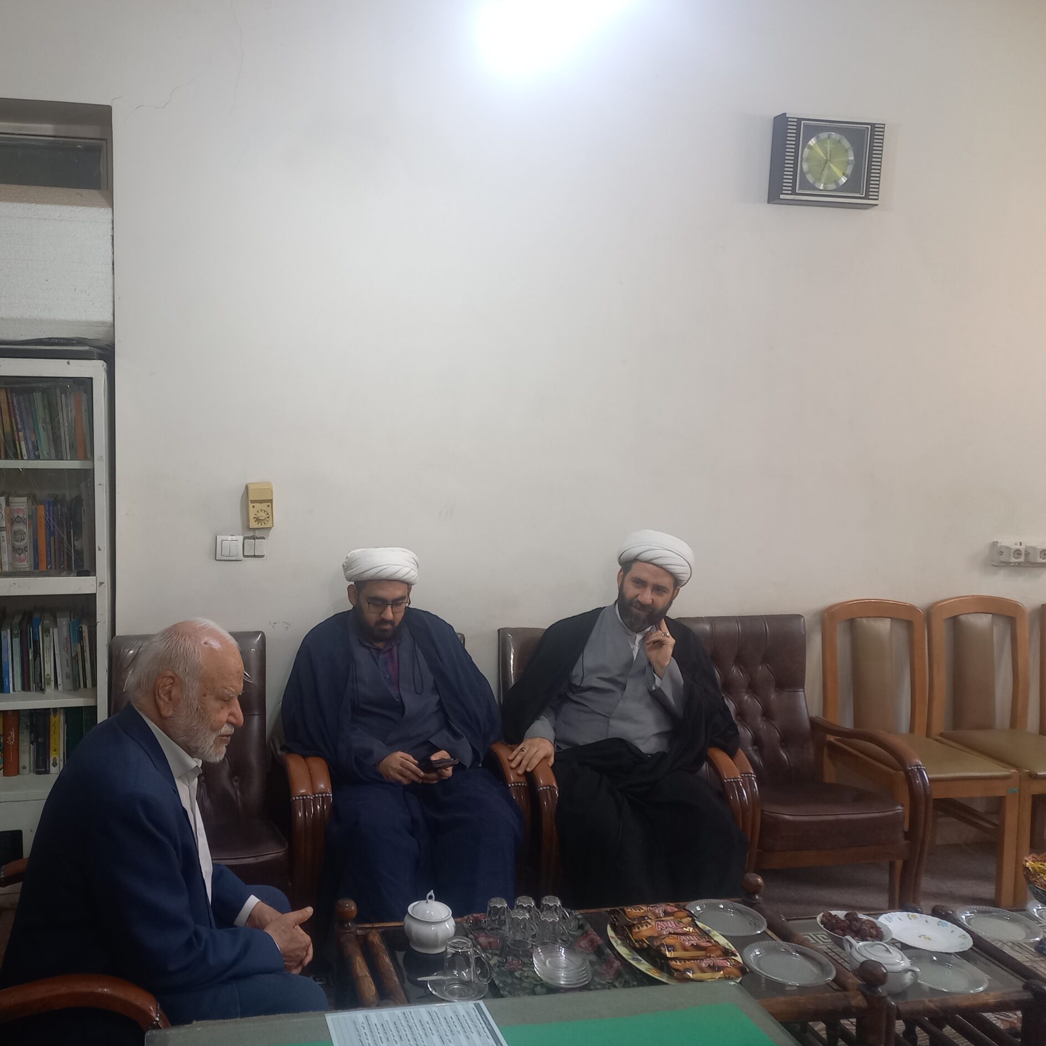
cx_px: 355
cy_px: 525
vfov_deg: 54.0
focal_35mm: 30
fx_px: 1026
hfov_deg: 53.1
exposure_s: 1/33.3
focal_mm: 4.65
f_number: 1.8
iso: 250
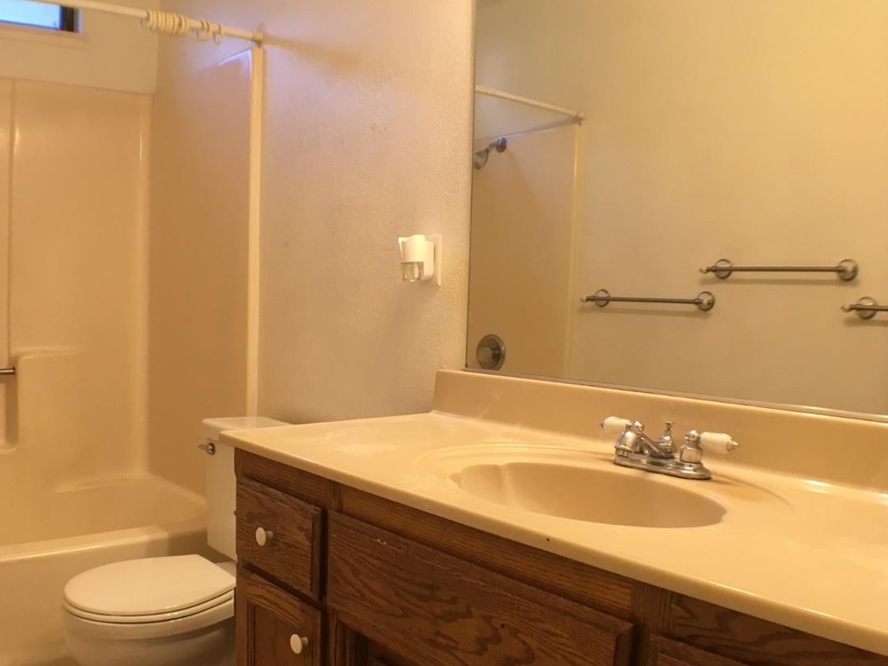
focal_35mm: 40
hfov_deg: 46.3
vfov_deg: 35.8
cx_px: 321
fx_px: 1026
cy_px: 397
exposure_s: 1/30
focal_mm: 4.15
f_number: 2.2
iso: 64
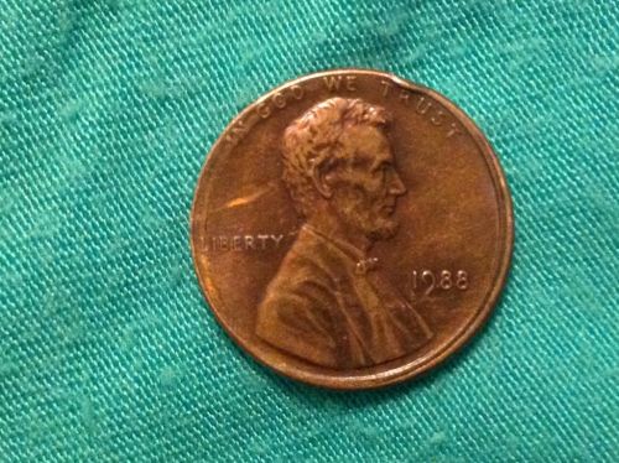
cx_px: 310
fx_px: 625
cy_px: 232
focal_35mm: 35
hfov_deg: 52.7
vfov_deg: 40.6
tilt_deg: -88.8
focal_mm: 4.28
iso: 640
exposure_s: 1/15
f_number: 2.4
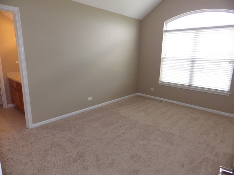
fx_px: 149
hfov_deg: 76.4
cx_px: 117
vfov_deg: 61.1
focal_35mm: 22
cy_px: 88
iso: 100
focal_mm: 4
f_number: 3.1
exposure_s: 1/50
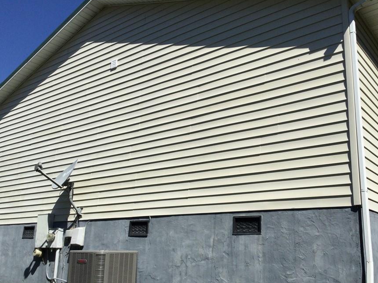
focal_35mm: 37
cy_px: 159
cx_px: 204
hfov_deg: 50.1
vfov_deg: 38.6
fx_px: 404
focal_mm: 3.3
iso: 25
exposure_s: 1/2262
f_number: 2.4
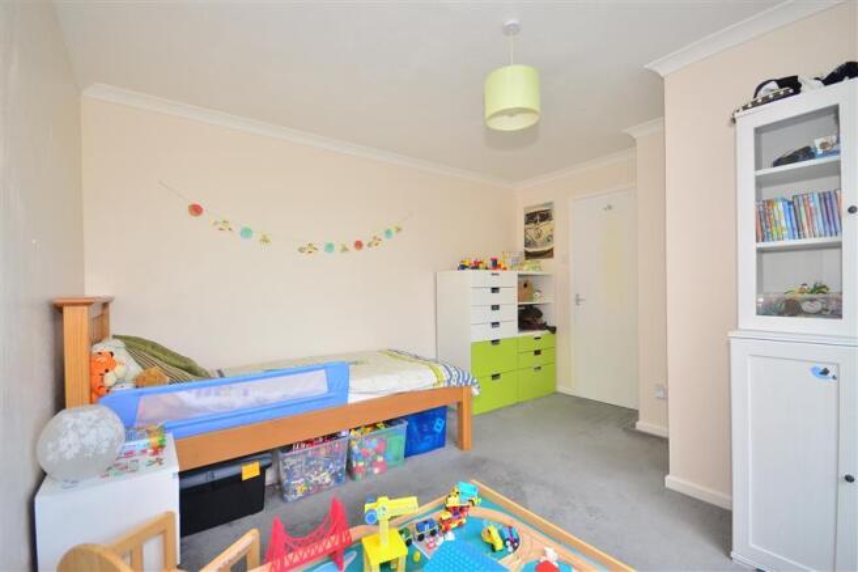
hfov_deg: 100.4
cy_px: 286
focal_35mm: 15
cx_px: 429
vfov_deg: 77.3
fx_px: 357
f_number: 5
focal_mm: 10
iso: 200
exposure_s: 1/20
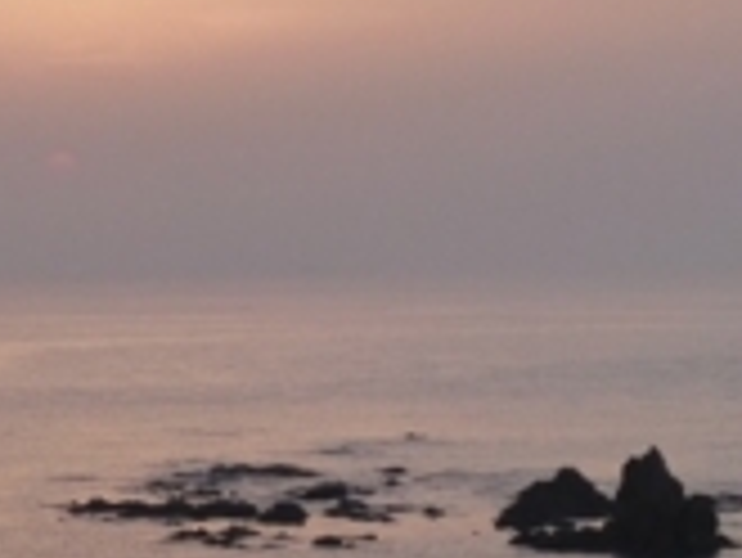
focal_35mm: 171
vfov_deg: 8.7
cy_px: 328
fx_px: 3668
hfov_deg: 11.5
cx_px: 171
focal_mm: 8.1
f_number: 3.8
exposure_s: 1/200
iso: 160
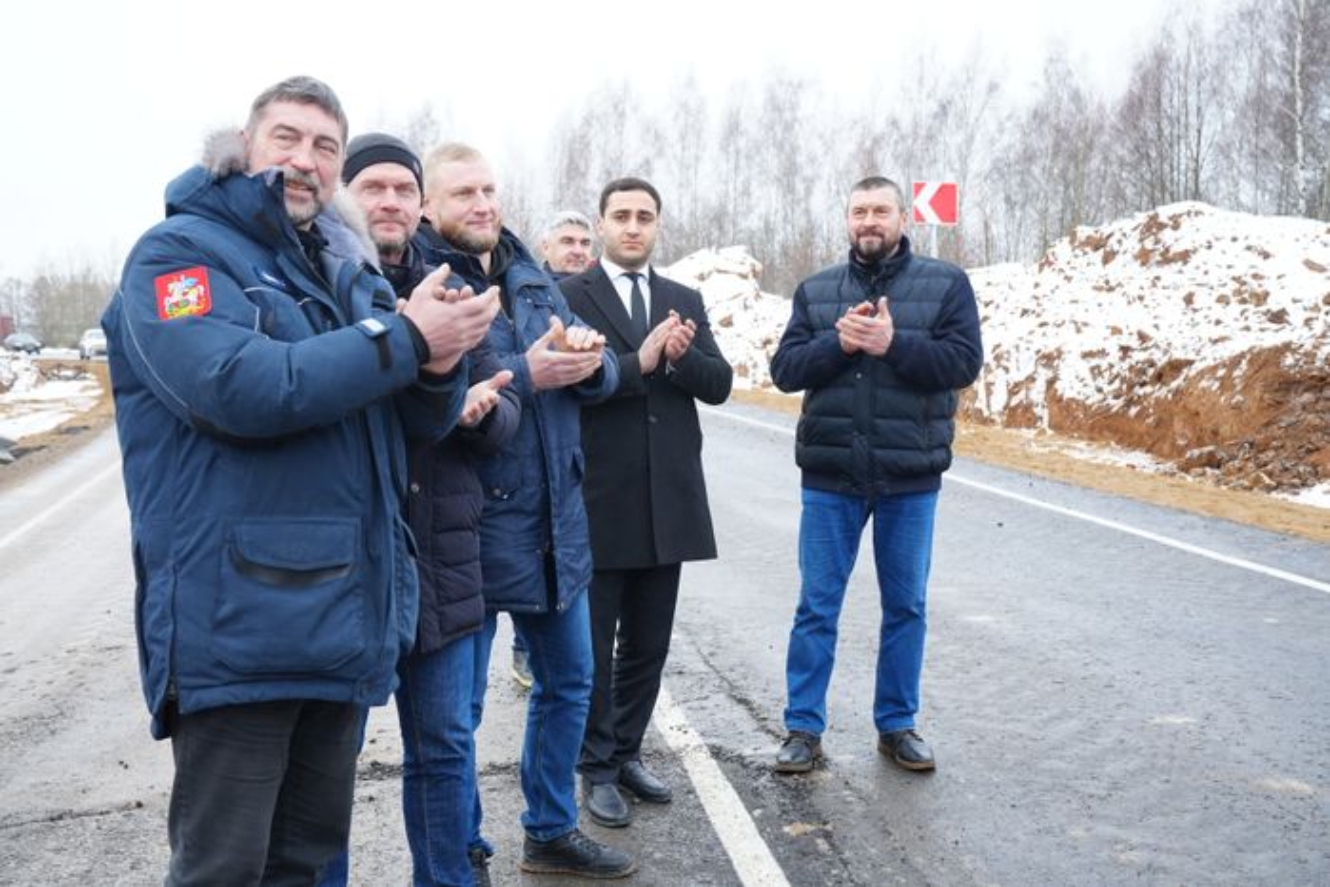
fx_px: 1552
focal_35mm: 42
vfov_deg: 31.9
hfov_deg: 46.4
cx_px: 665
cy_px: 444
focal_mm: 42
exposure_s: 1/100
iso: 800
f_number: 5.6
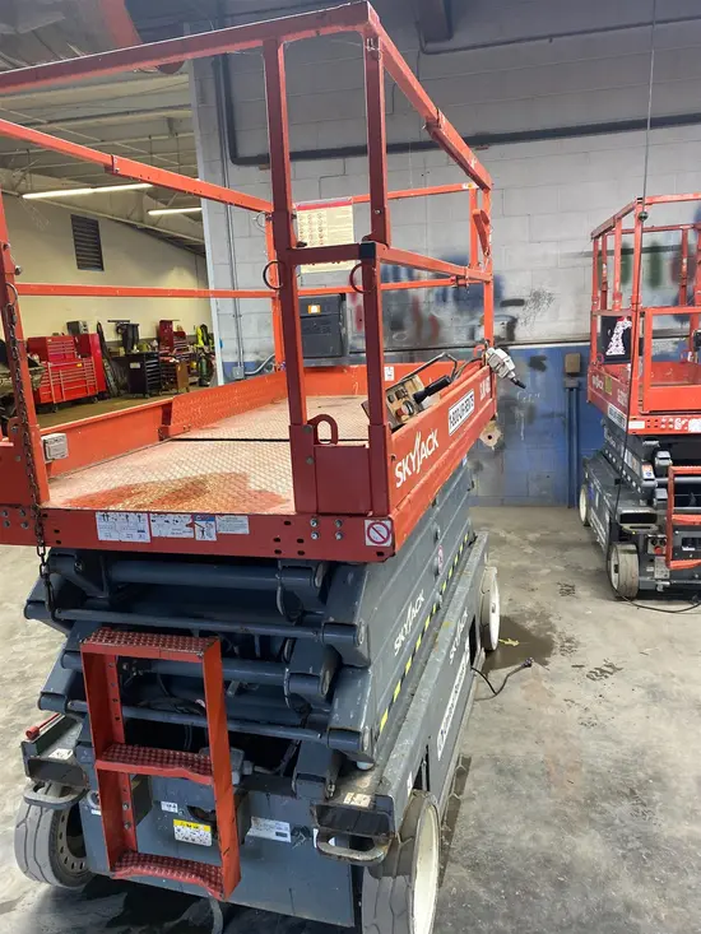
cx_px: 350
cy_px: 467
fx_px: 702
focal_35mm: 26
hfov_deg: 53.1
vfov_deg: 67.3
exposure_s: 1/60
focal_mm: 4.25
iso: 200
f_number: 1.8
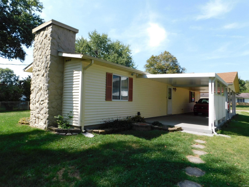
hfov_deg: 73.9
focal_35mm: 23
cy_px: 94
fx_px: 165
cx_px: 124
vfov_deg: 58.9
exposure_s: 1/800
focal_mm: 4
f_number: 3
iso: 125
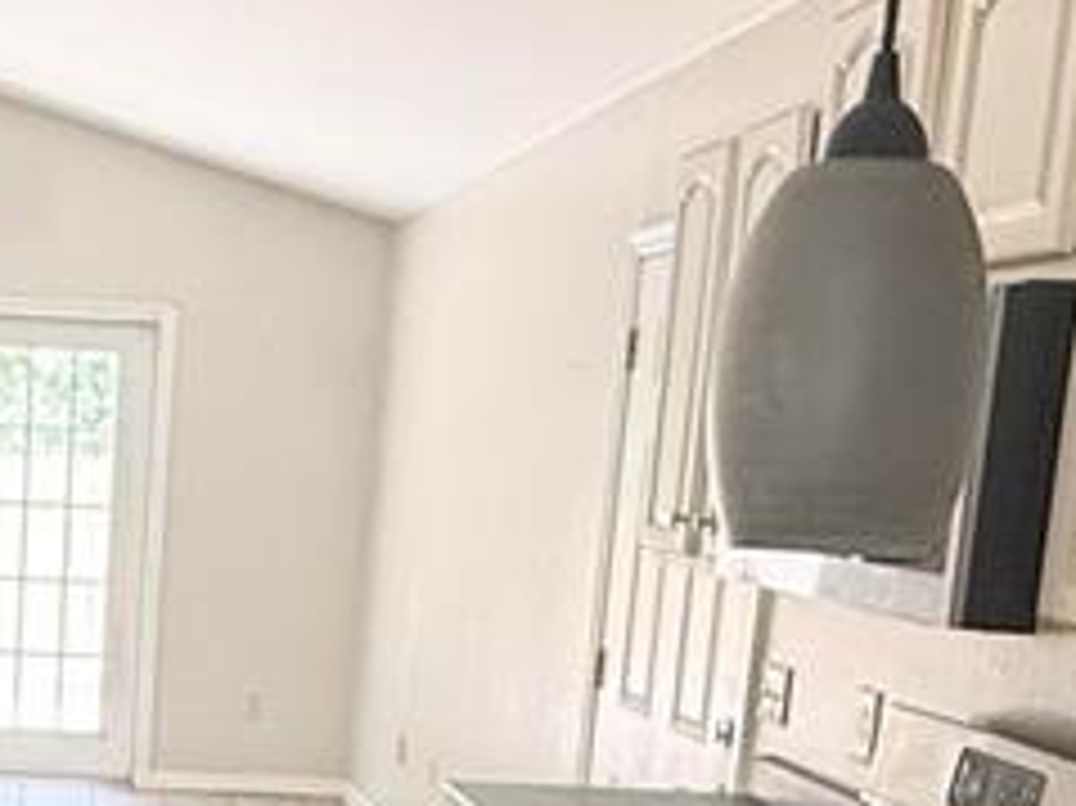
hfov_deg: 30.7
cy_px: 783
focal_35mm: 60
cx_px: 99
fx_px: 1864
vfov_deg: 23.5
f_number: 2.2
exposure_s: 1/99
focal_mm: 2.22
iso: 160
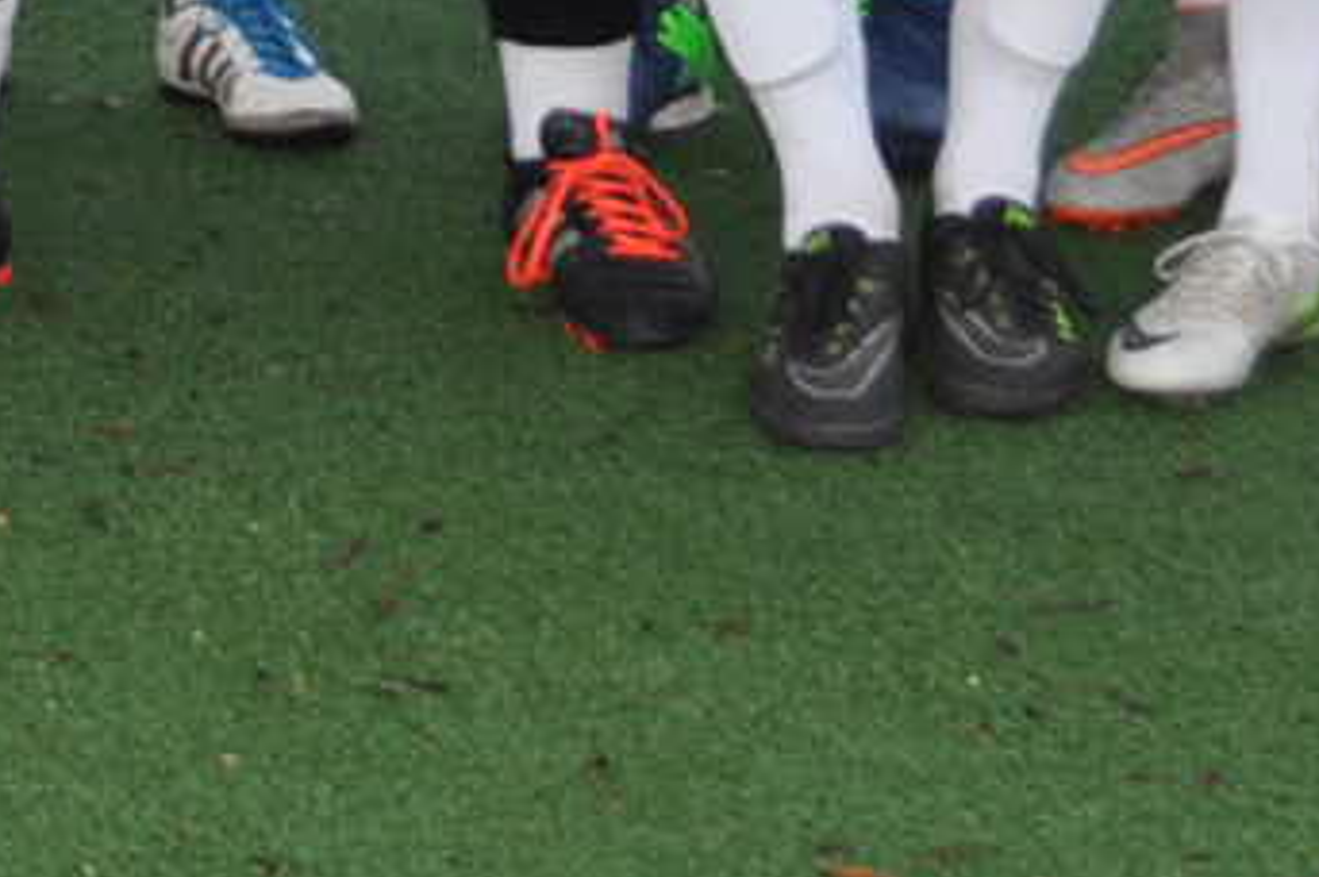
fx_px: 8236
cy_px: -1308
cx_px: -727
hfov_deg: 8.9
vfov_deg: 5.8
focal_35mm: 225
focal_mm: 24
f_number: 4
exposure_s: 1/125
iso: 450
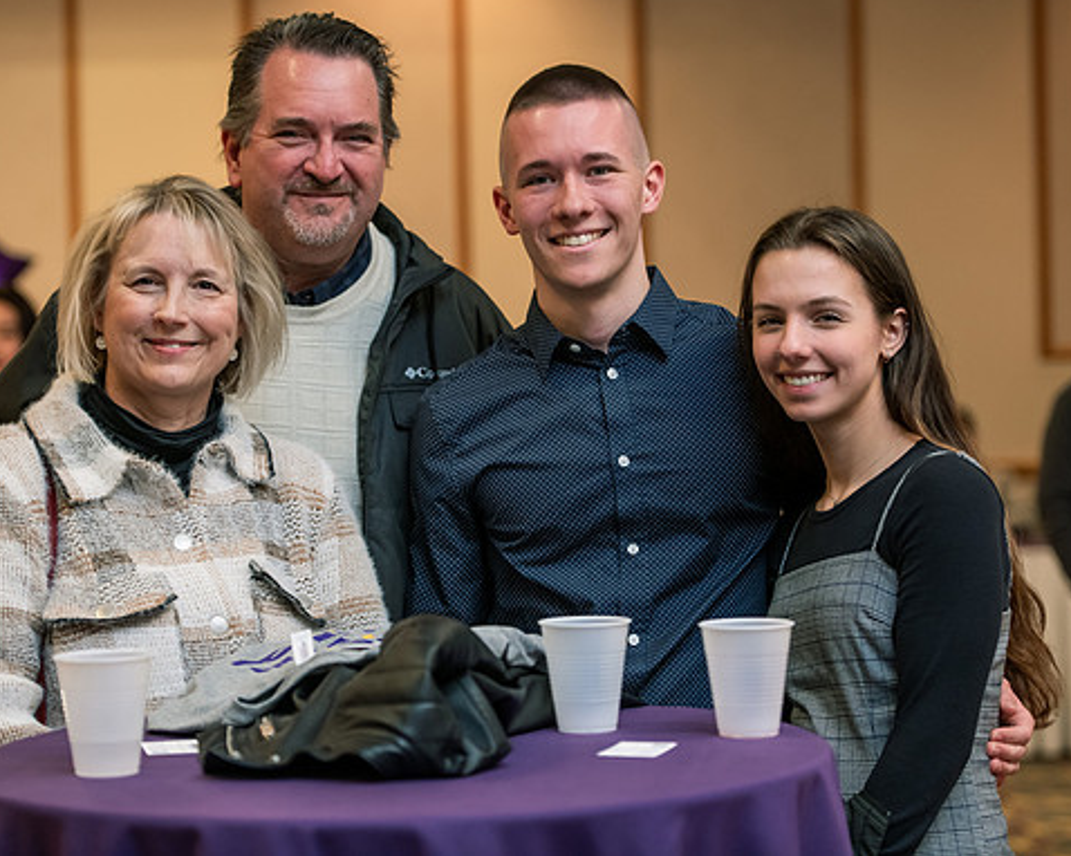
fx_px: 3105
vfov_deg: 15.7
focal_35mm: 98
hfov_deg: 19.6
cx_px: 497
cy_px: 425
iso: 1600
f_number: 3.2
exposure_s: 1/160
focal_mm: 86
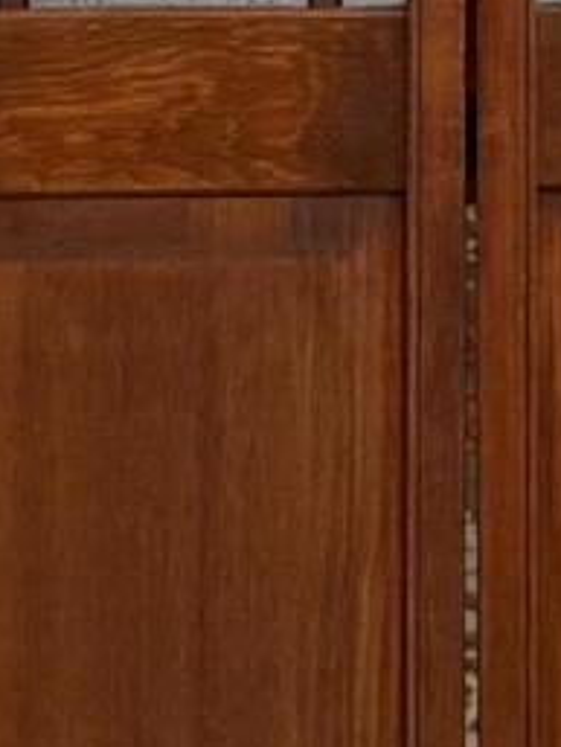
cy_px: -796
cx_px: 500
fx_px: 4037
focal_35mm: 187
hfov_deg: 7.9
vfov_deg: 9.8
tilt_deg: -2.6
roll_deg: -0.7
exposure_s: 1/60
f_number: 1.78
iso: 500
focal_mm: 6.76
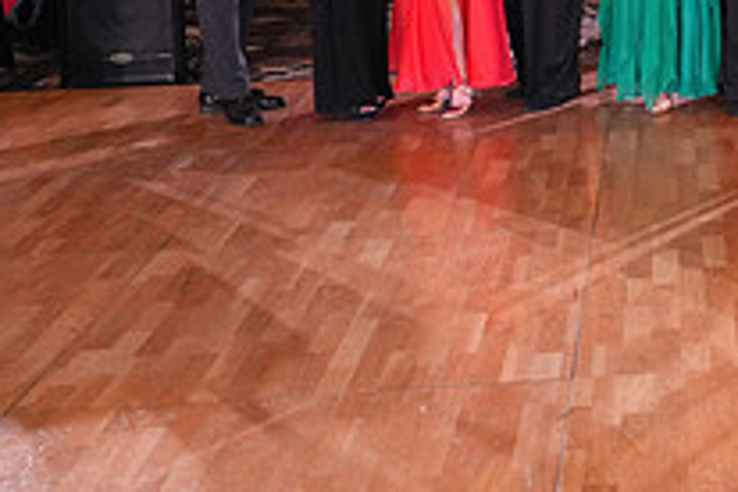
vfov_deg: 15.5
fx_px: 1722
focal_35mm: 84
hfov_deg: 22.2
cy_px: -130
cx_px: 906
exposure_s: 1/200
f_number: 4.5
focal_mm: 30
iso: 2500
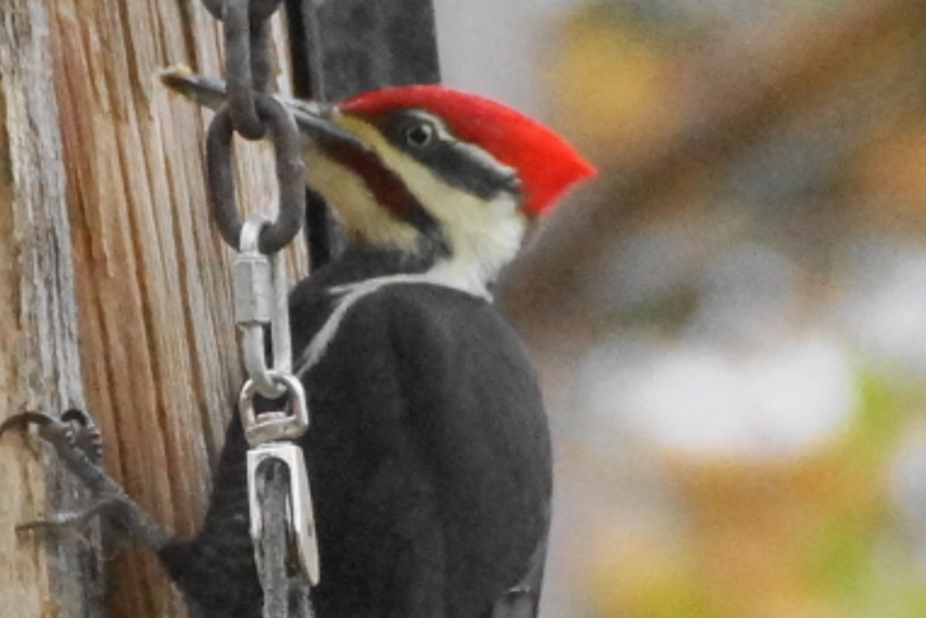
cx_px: 533
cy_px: 405
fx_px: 25190
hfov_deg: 2.1
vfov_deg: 1.4
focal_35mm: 979
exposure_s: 1/400
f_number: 6.3
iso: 1600
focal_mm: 250
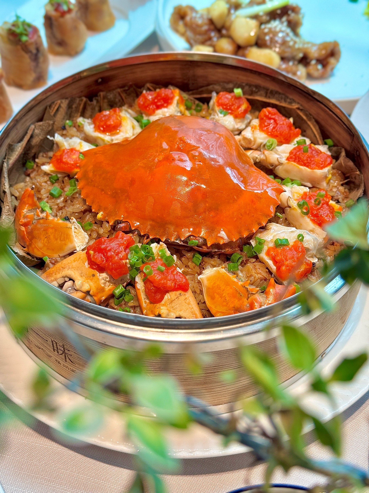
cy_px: 246
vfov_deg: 39.7
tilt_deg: -48.9
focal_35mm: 48
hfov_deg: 30.3
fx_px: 682
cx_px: 184
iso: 100
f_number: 1.78
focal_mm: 6.76
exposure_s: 1/100
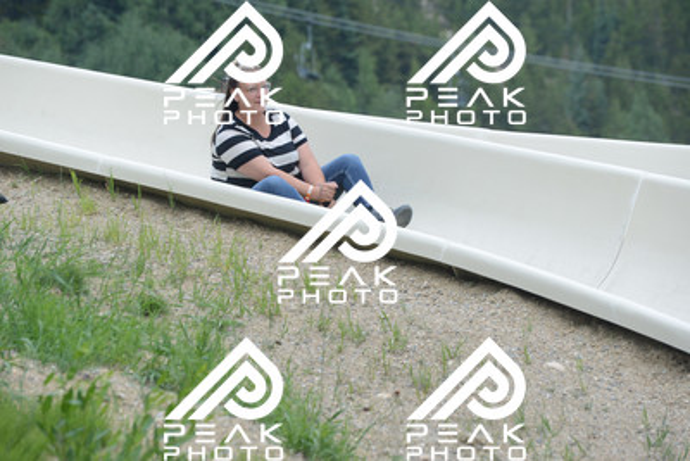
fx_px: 3739
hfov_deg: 10.5
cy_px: 230
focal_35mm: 195
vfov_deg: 7.0
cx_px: 345
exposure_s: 1/1250
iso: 1100
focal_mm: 195
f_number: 6.3
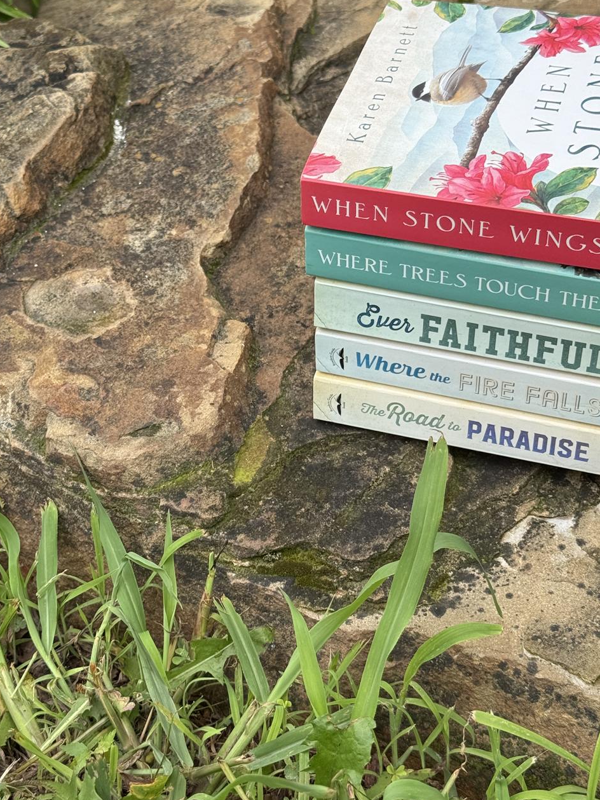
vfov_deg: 31.7
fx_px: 1410
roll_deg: +0.4
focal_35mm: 61
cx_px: 281
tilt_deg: -34.1
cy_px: 370
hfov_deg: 24.0
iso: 80
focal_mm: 6.76
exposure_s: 1/2342
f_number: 1.78
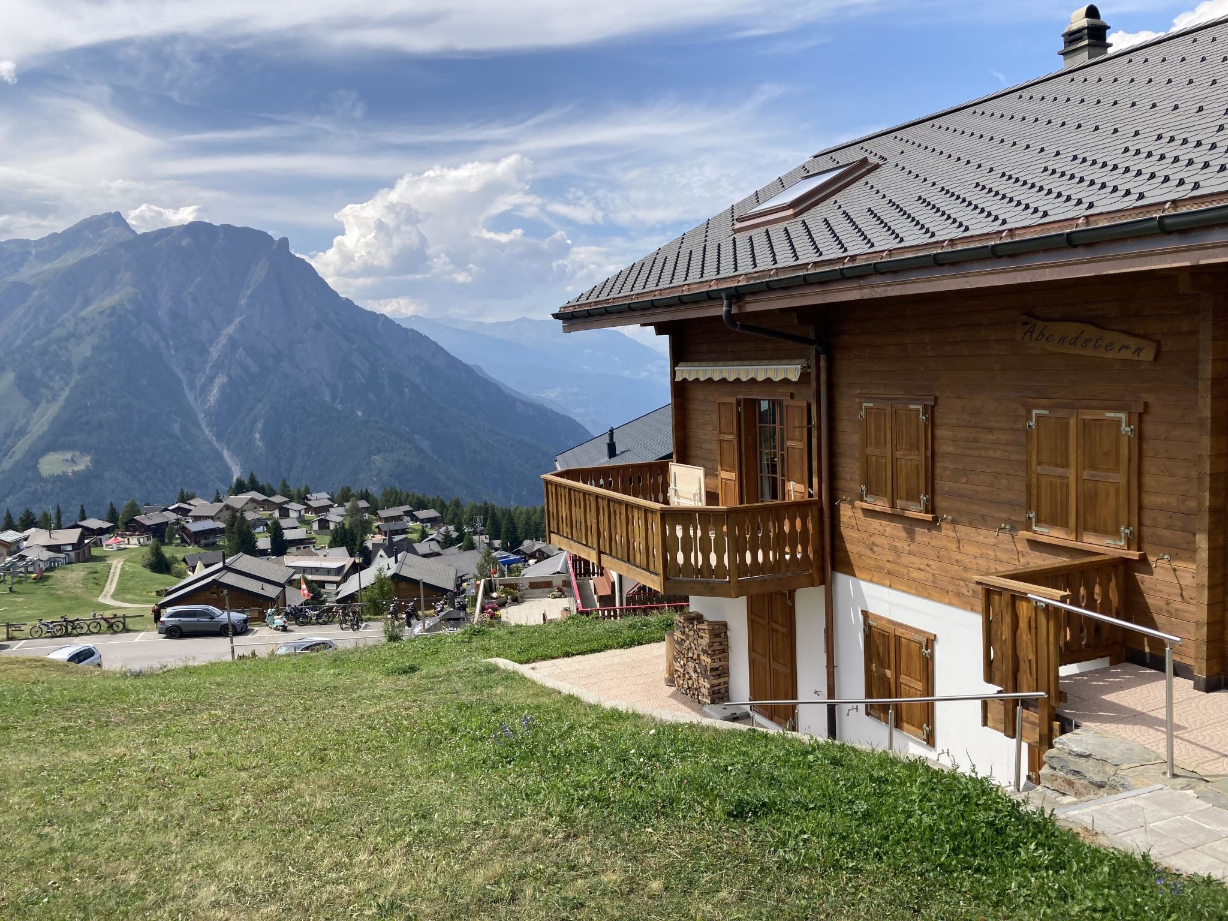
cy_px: 460
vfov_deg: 49.7
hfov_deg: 63.4
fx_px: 993
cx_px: 614
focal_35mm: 28
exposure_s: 1/1919
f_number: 1.8
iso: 20
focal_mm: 3.99
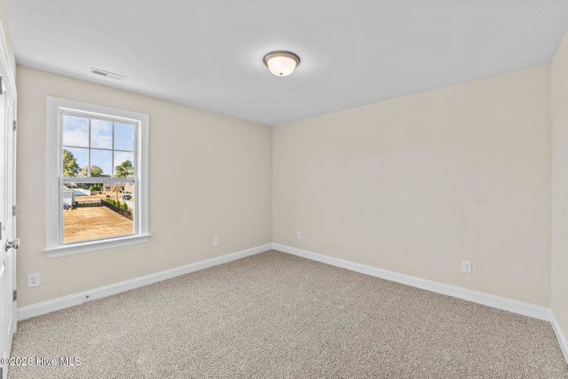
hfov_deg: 104.2
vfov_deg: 81.3
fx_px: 221
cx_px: 284
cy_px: 190
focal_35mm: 14
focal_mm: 14
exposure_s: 1/3
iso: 160
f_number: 8
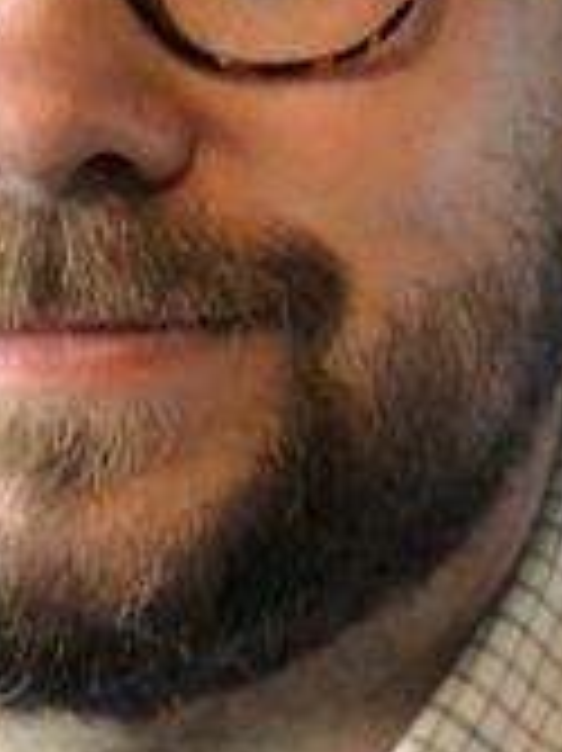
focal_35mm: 182
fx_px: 3945
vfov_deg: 10.9
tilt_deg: -12.5
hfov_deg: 8.1
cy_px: 268
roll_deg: -2.0
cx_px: 292
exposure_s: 1/33
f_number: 2.8
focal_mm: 6.6
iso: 400
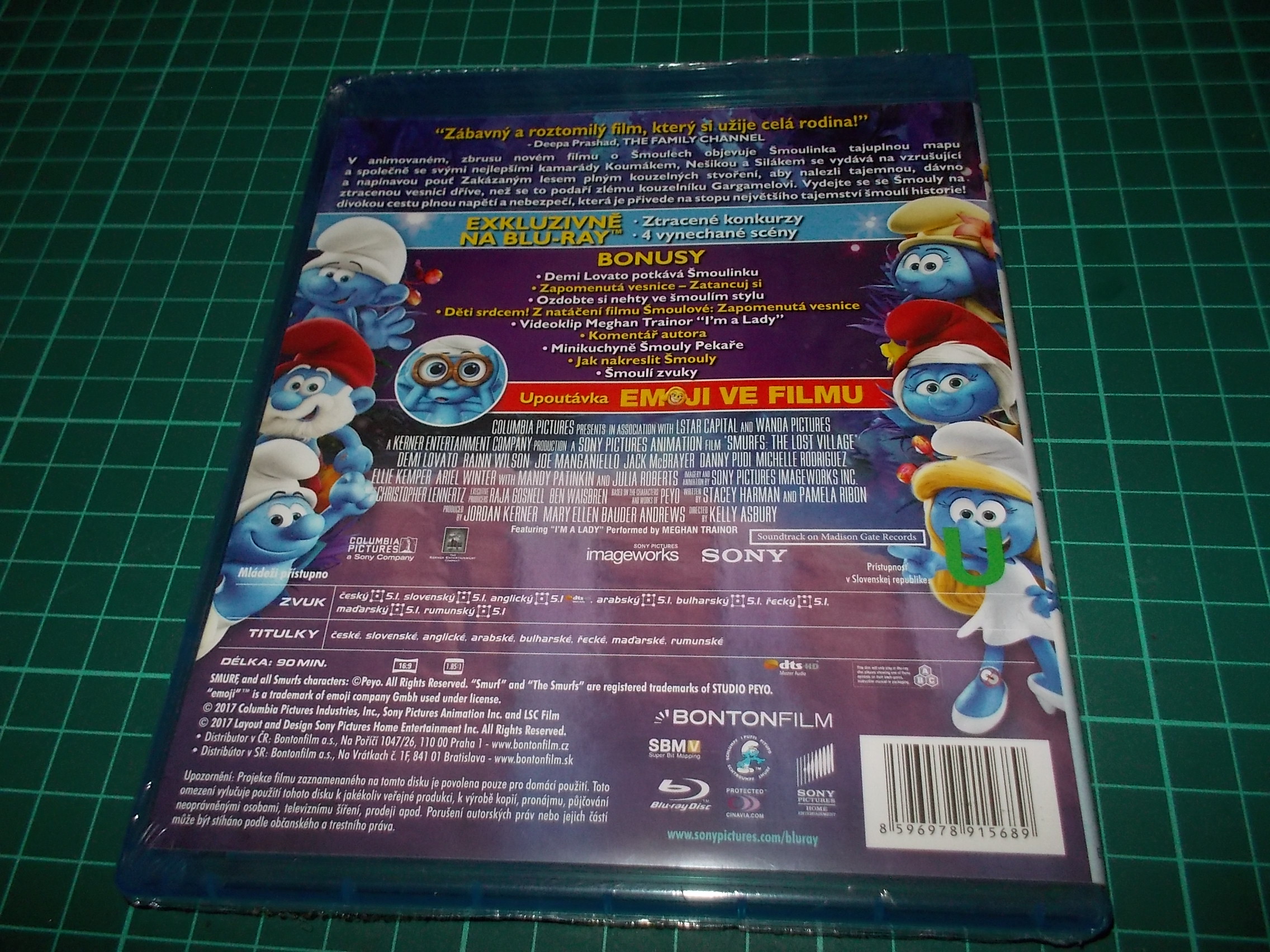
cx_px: 635
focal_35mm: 29
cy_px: 476
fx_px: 1064
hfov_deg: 61.7
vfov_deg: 48.2
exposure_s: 1/30
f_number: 3.3
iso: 200
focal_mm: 4.1
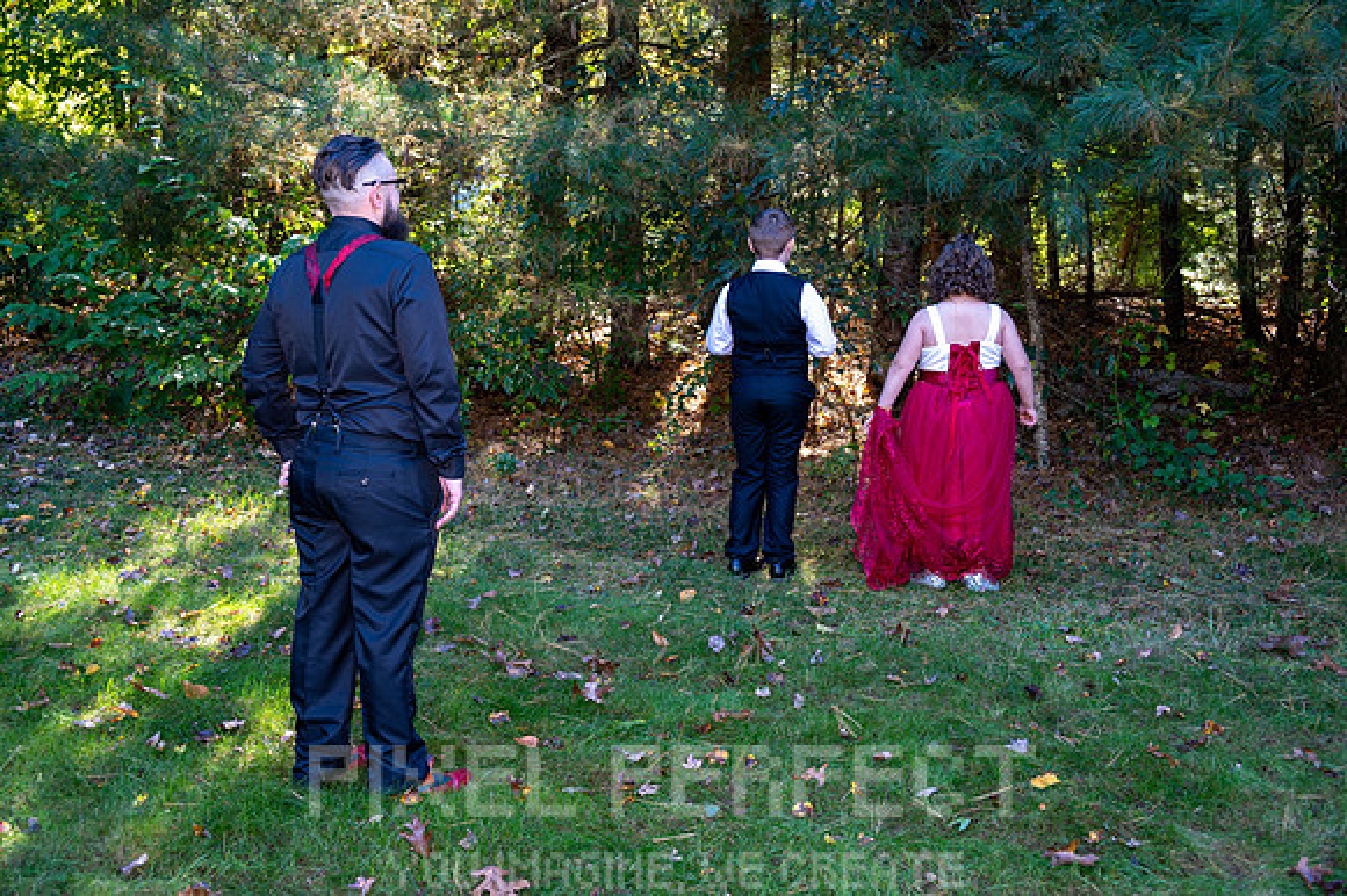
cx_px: 674
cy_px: 448
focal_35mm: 42
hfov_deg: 46.4
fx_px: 1571
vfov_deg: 31.9
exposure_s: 1/60
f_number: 5
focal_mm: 42
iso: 360
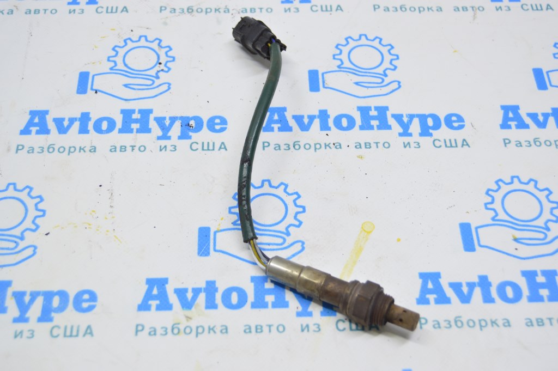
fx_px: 883
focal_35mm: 57
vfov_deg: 23.7
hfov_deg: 35.1
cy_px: 186
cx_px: 279
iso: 400
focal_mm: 38
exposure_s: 1/20
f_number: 5.6
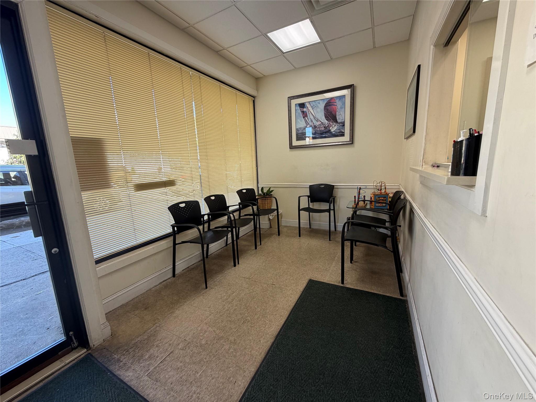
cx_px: 268
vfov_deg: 85.7
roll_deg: +1.6
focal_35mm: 14
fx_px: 217
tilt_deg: -10.8
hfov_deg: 102.1
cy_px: 201
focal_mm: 2.22
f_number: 2.2
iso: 100
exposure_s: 1/120
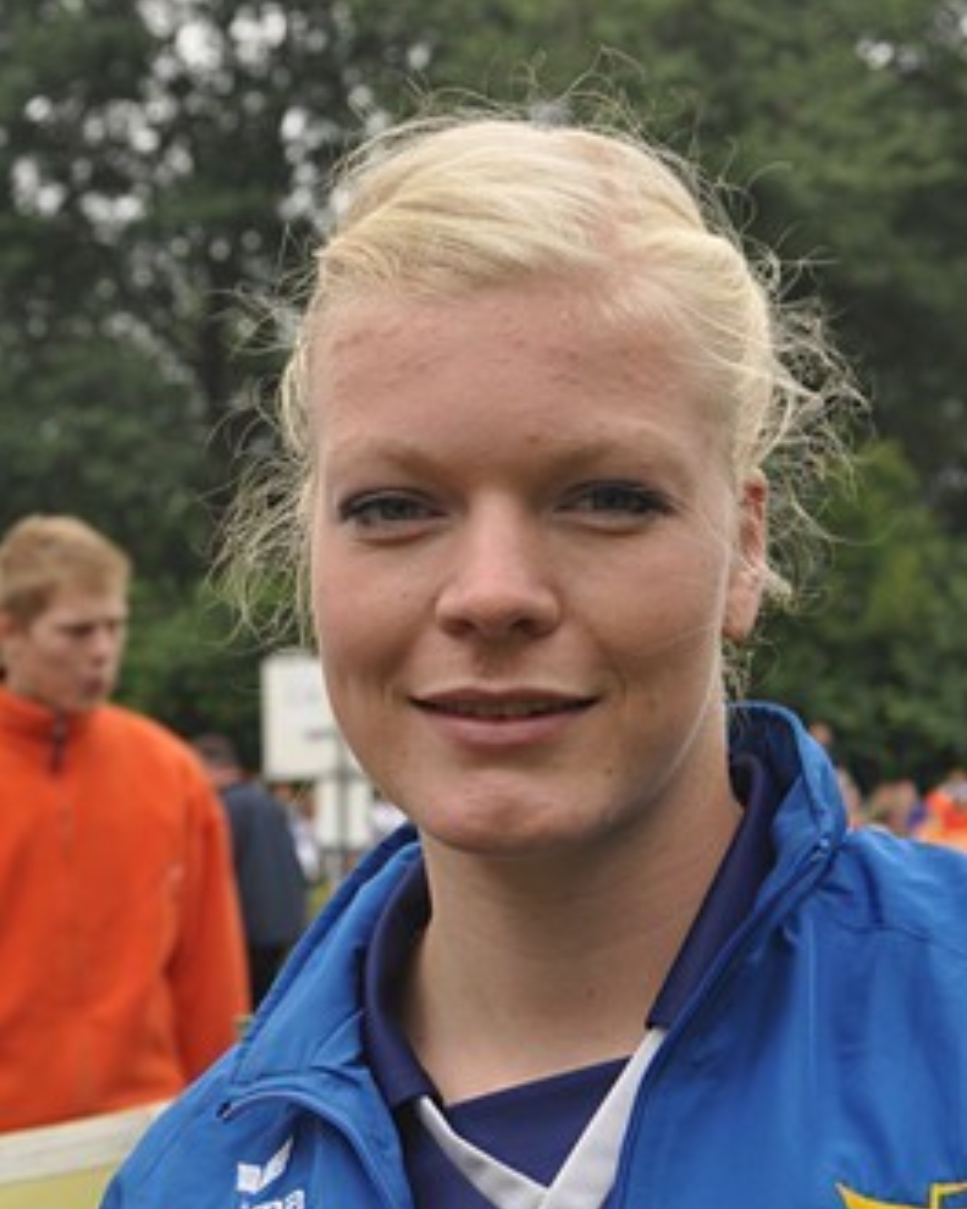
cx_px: 484
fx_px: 4150
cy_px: 656
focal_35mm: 116
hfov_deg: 13.3
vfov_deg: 16.6
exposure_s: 1/100
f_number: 11
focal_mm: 68
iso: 200
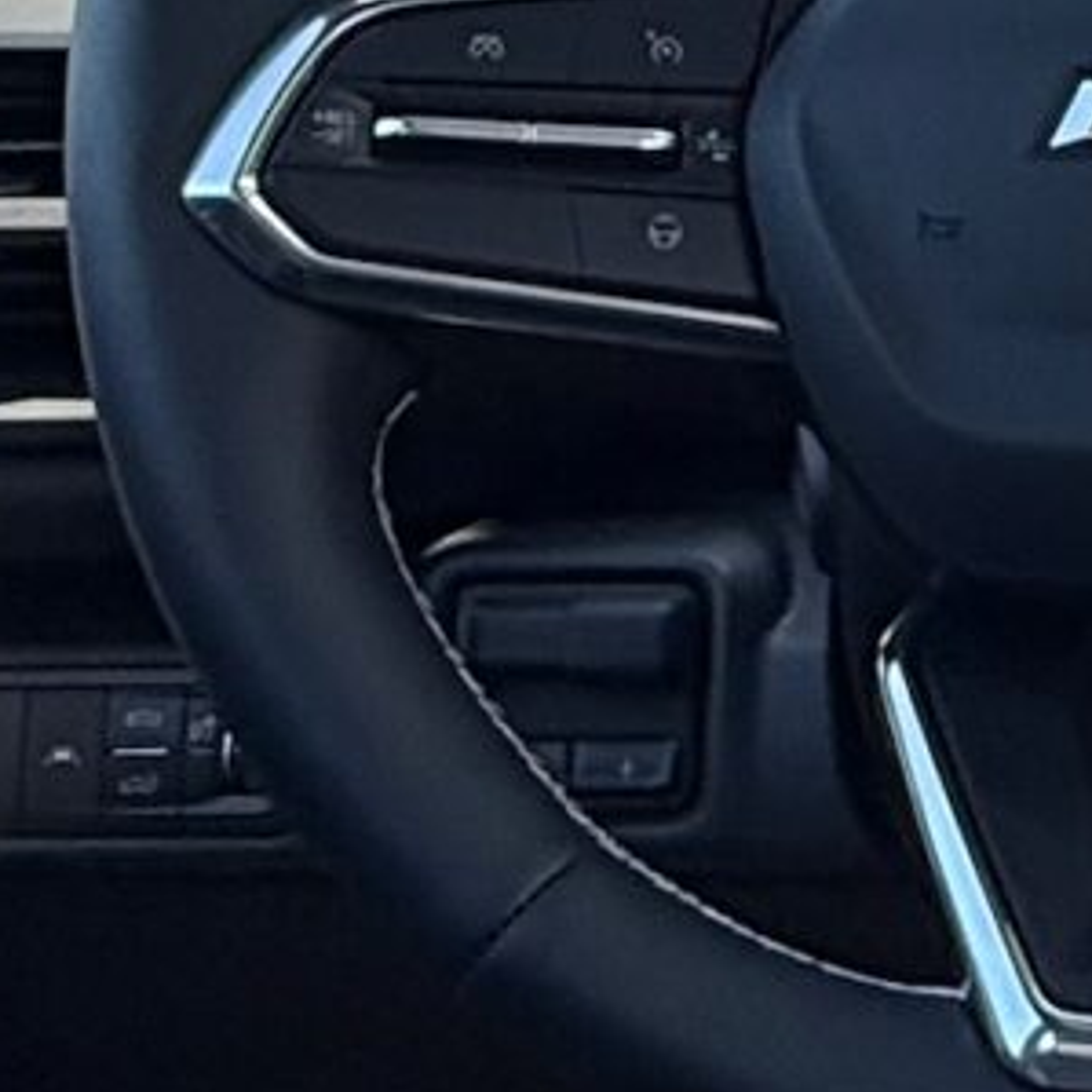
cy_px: 110
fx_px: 3783
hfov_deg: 15.3
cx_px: 1589
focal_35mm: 106
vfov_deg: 16.2
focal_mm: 2.22
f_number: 2.2
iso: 50
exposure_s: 1/178
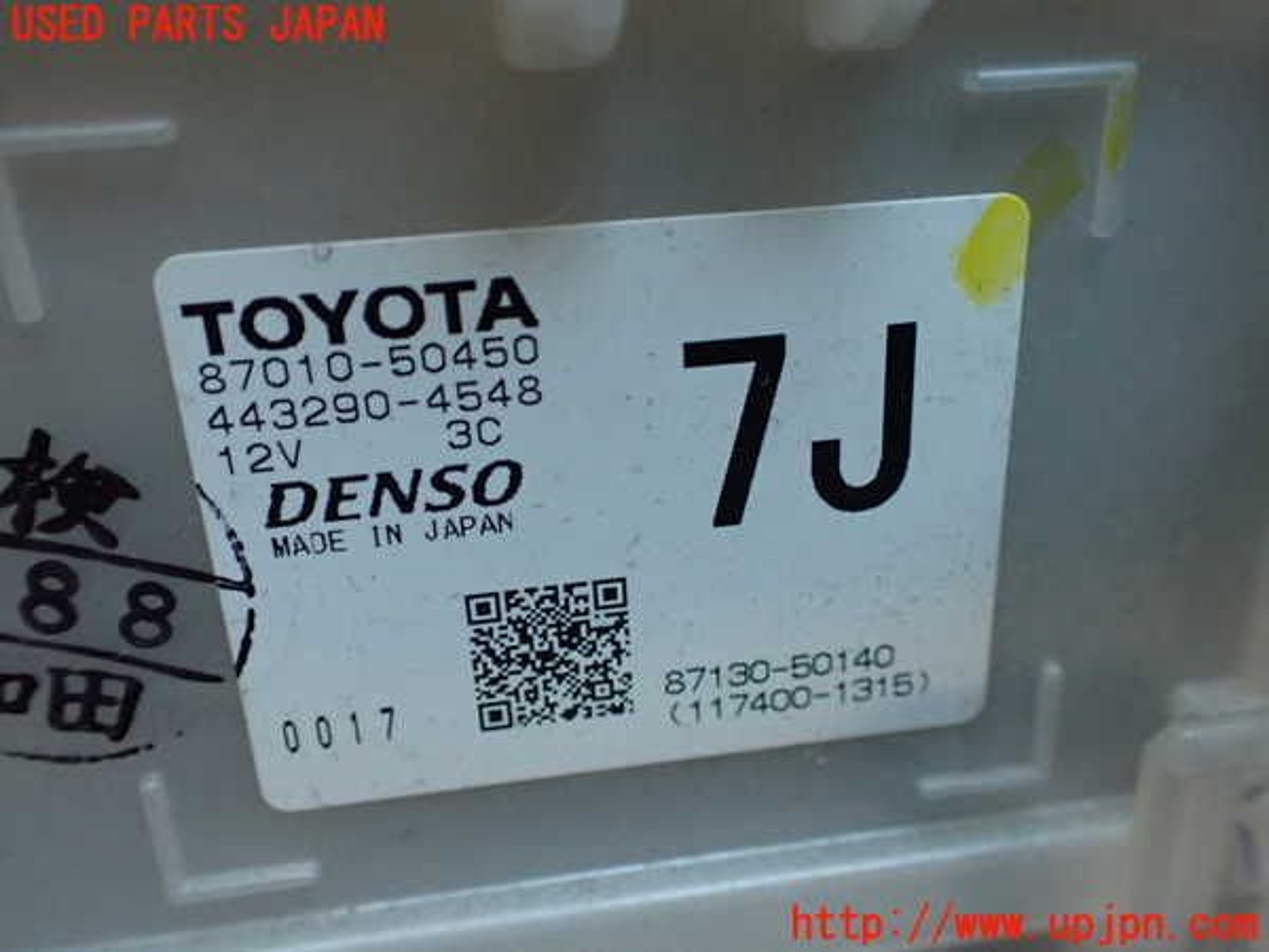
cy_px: 476
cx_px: 634
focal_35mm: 30
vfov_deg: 46.8
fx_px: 1100
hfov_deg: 60.0
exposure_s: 1/125
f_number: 2.3
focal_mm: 5.4
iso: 640
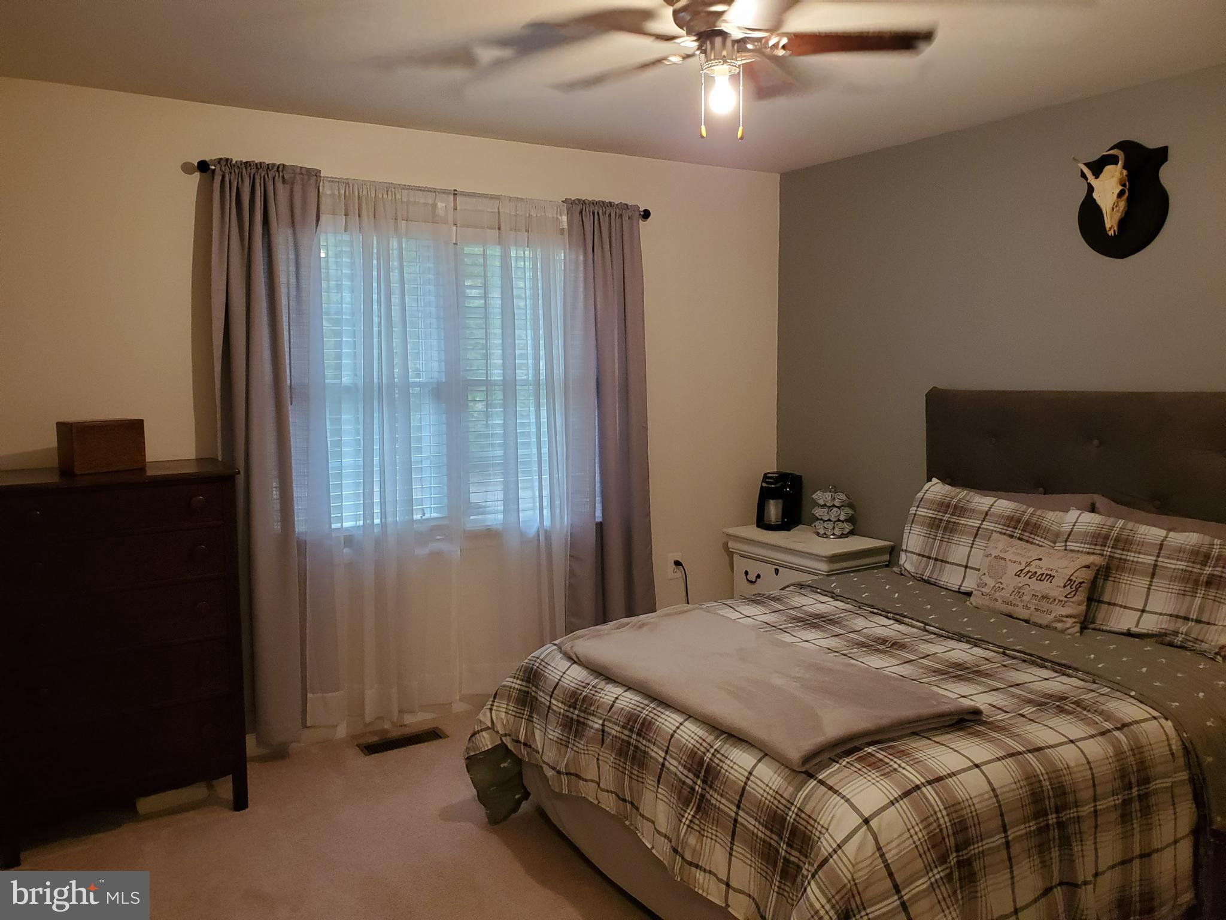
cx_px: 613
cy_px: 460
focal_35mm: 26
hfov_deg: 67.3
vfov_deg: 53.1
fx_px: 921
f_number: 2.4
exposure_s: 1/39
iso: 400
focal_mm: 4.3
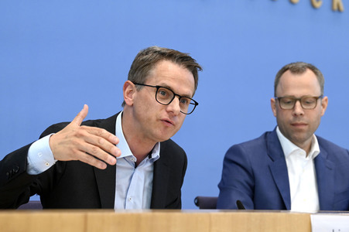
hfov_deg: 18.3
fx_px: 1085
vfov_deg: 12.2
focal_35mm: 112
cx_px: 174
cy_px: 116
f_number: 5.6
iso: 3200
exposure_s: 1/640
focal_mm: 112
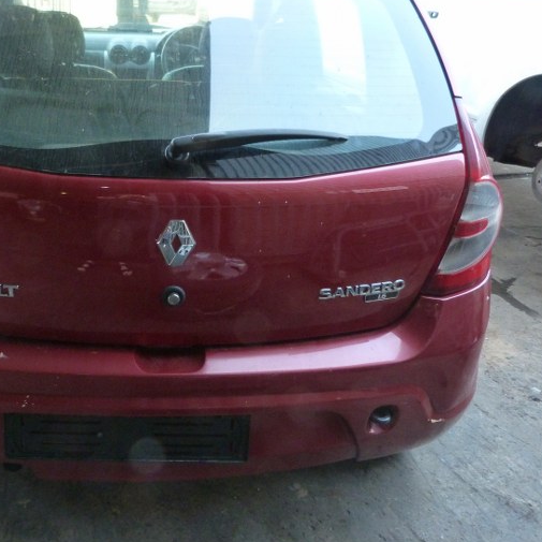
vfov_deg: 47.1
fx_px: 620
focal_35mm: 35
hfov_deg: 46.2
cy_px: 241
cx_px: 163
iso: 400
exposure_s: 1/50
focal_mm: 4.5
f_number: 2.8
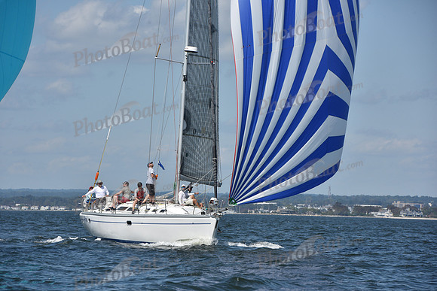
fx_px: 2428
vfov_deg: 6.9
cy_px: 146
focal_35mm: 200
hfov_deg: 10.3
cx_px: 218
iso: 320
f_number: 10
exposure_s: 1/1250
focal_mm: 200
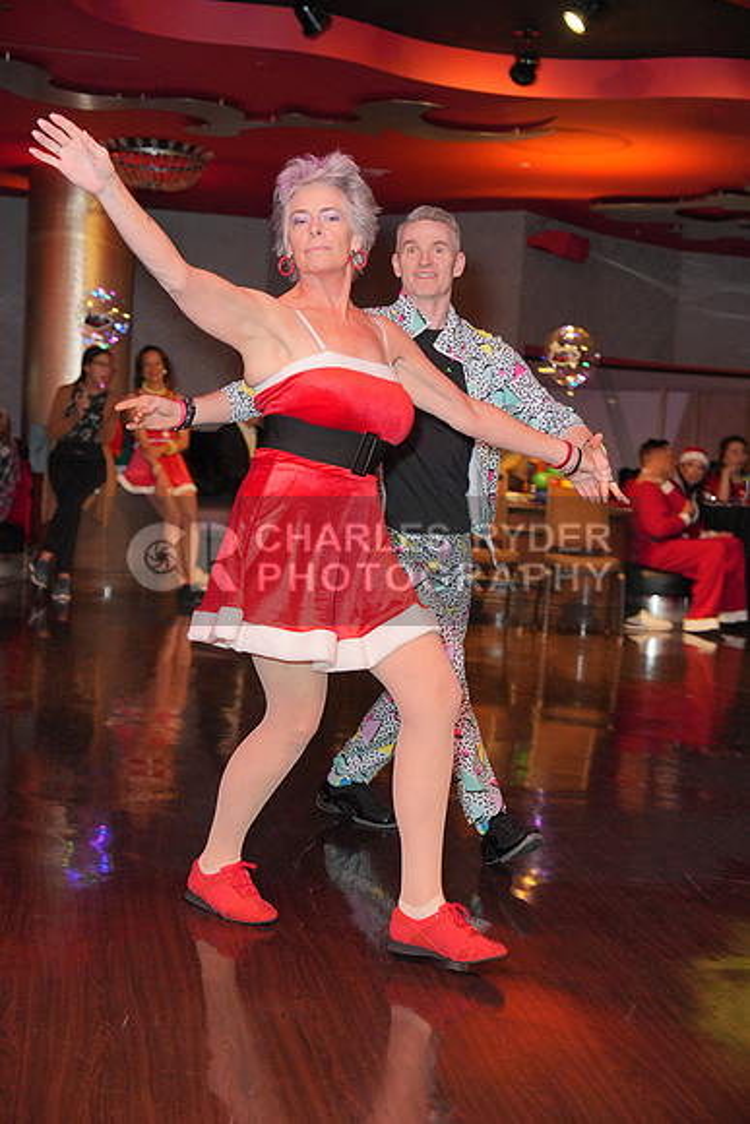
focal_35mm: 50
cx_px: 375
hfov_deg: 27.0
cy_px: 562
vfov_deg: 39.6
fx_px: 1561
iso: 4000
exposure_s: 1/200
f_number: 4
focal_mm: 50
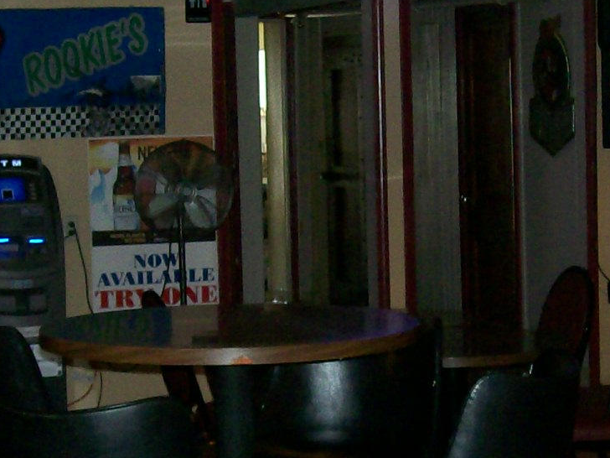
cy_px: 344
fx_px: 2009
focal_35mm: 114
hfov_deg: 17.3
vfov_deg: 13.0
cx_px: 360
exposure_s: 1/64
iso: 140
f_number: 2.7
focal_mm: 6
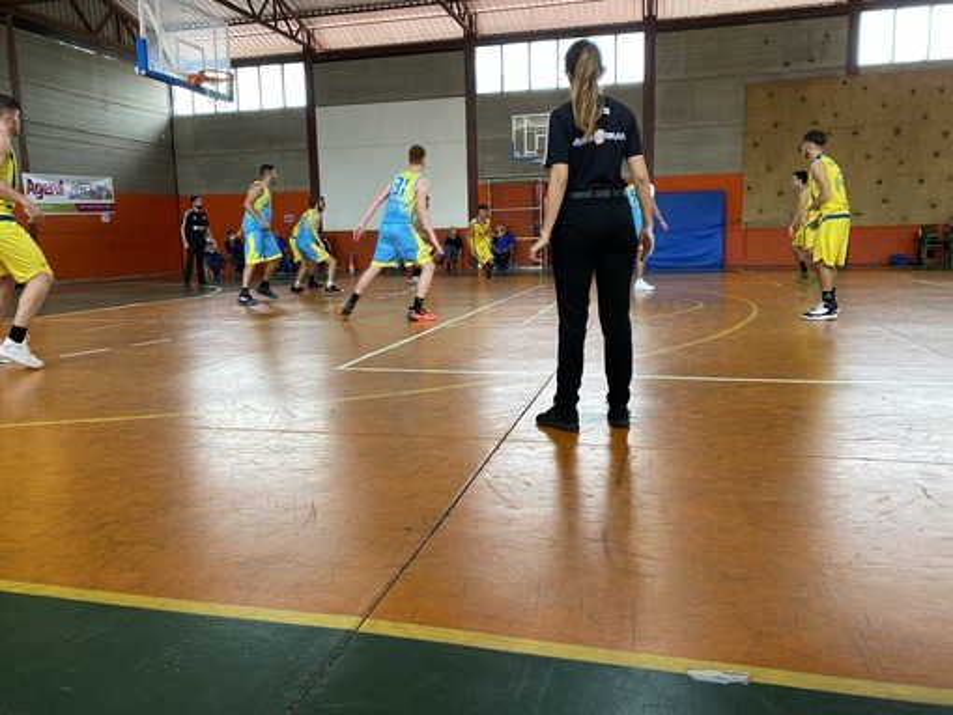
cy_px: 358
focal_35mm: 26
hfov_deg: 67.3
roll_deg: +0.9
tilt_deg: -8.8
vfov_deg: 53.1
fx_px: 716
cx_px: 476
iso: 80
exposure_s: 1/100
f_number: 1.8
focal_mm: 4.25
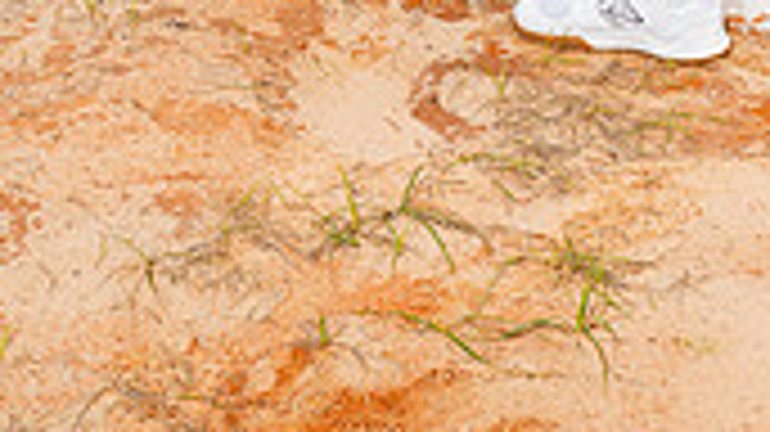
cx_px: 513
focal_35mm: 121
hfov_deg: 17.7
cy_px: -549
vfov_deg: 9.1
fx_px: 2469
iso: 100
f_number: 4
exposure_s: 1/250
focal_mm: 44
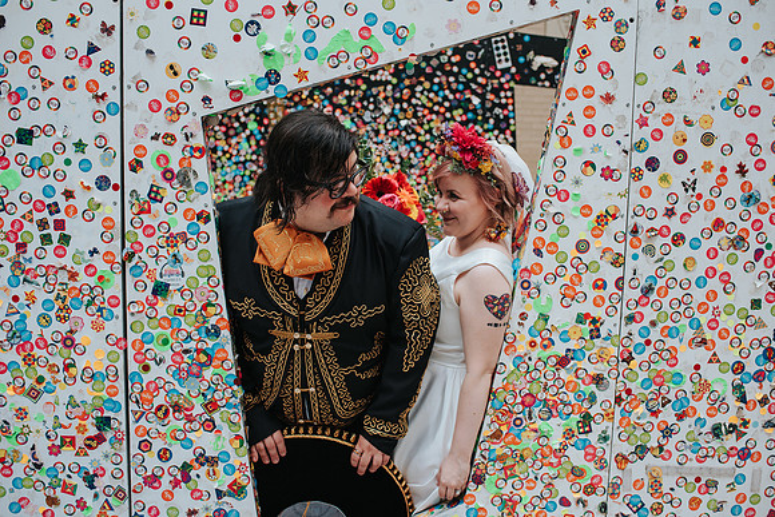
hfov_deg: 54.2
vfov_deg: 37.7
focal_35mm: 35
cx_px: 388
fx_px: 756
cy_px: 258
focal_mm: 35
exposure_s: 1/1250
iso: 560
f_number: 3.5
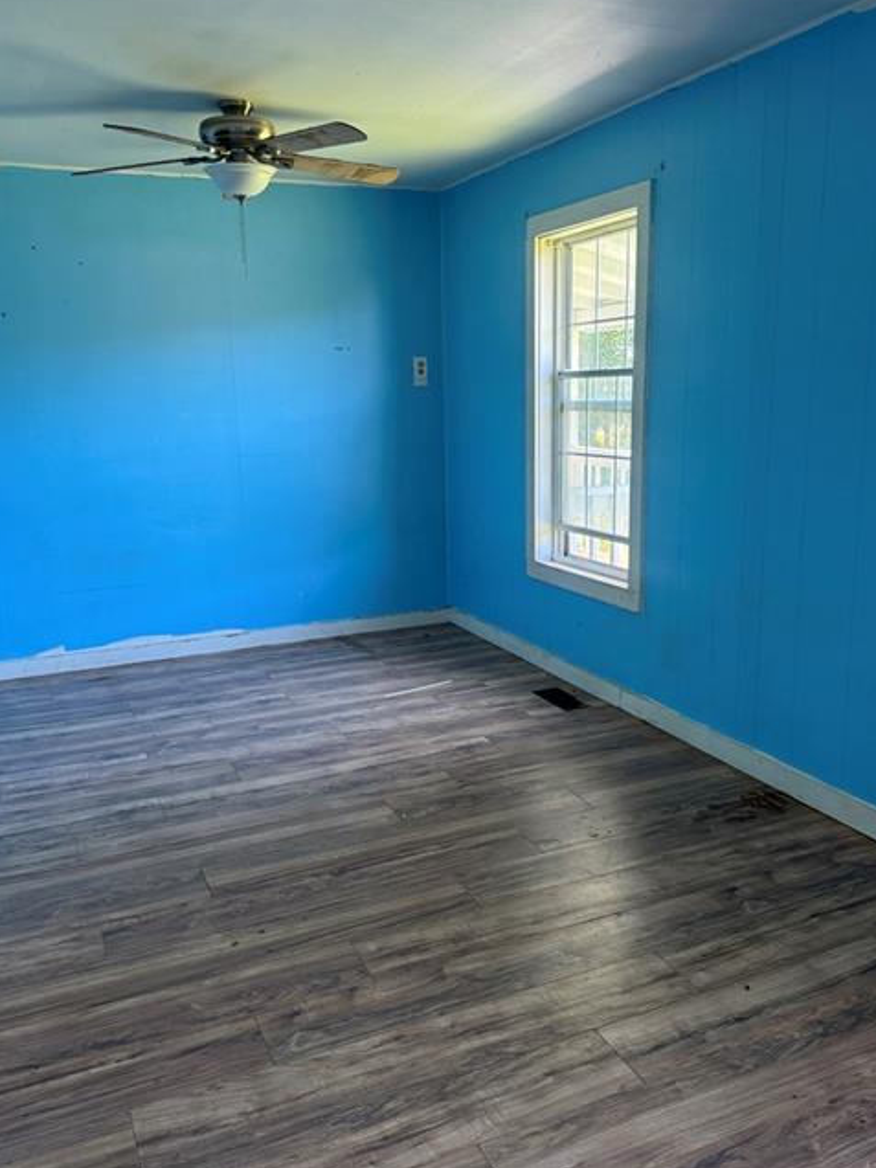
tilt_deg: -12.5
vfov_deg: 61.6
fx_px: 979
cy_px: 604
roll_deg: +0.5
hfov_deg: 48.2
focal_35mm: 29
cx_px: 455
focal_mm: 6.76
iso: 200
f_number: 1.78
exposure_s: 1/79
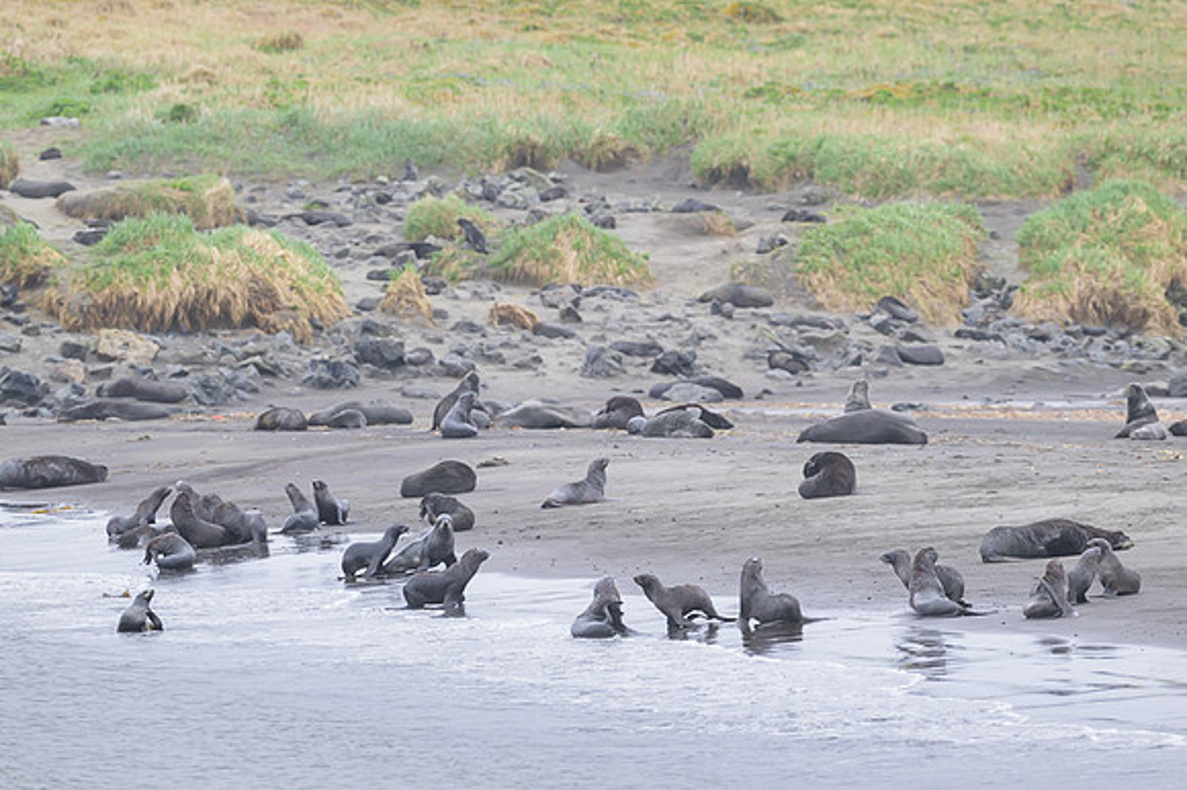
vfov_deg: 3.4
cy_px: 395
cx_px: 594
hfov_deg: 5.2
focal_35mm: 400
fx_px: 13181
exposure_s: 1/1000
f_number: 5.6
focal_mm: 400
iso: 1250
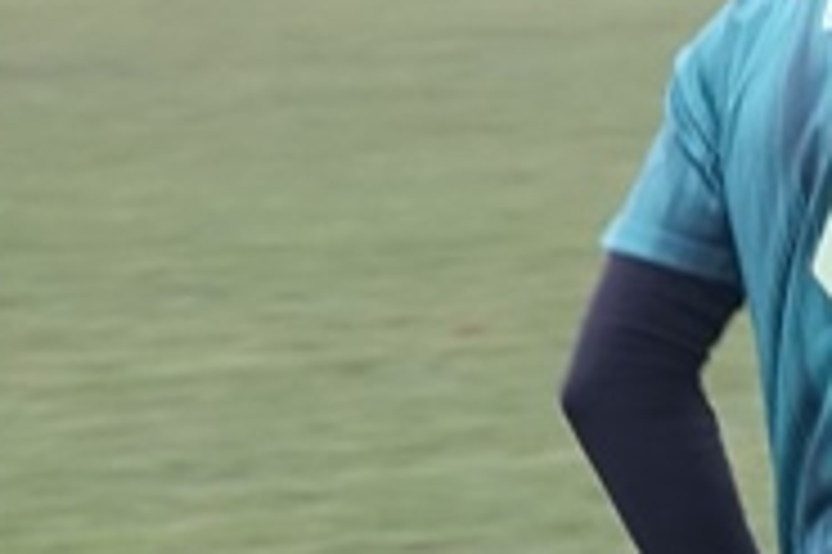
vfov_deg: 3.9
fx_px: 8197
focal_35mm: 355
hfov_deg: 5.8
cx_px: 1084
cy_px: 772
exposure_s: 1/160
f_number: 5.6
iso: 1250
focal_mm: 55
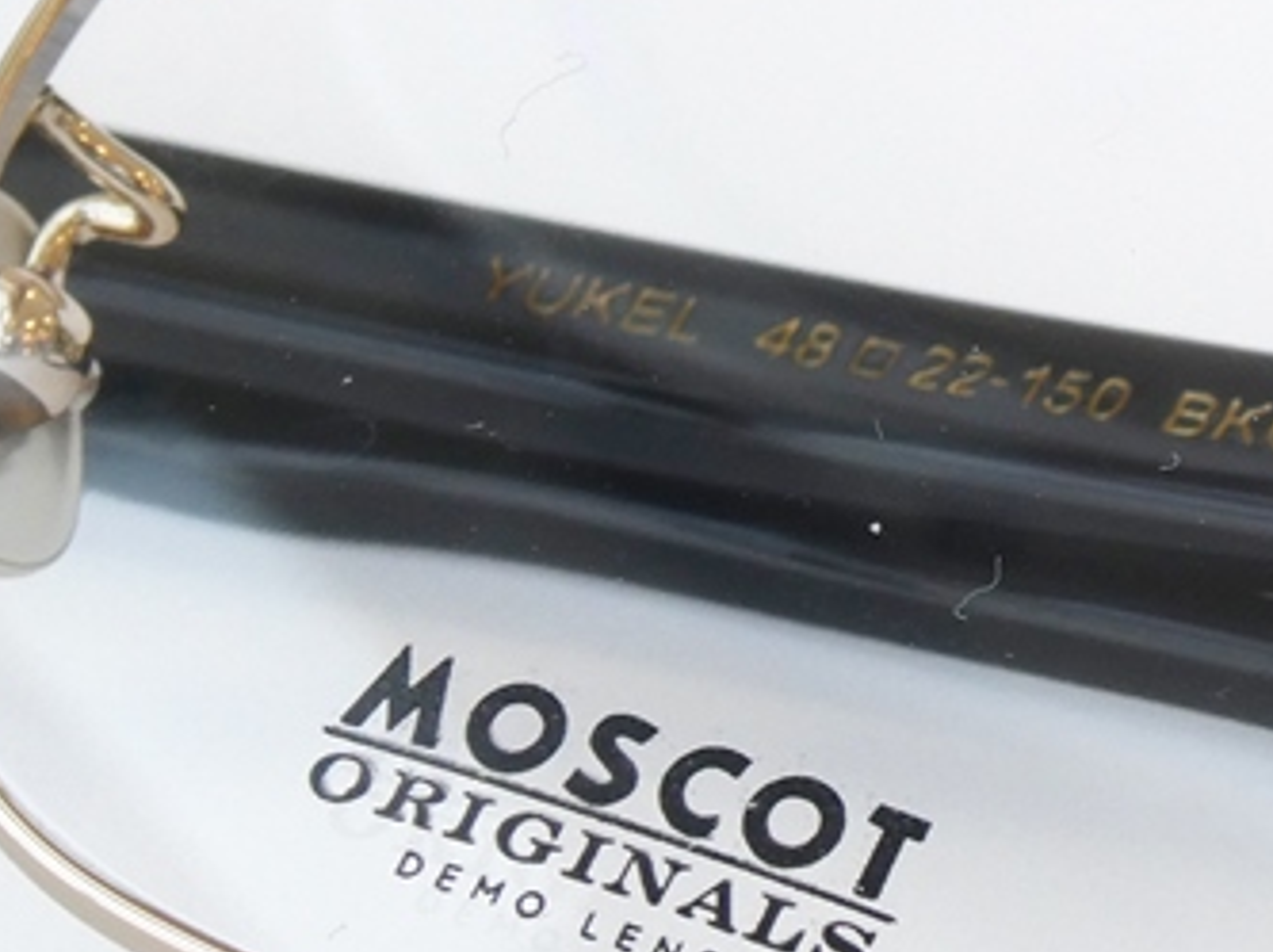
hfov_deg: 4.9
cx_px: 1380
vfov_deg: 3.7
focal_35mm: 406
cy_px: 520
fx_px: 14914
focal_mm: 24.2
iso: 100
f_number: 5.3
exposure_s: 1/80
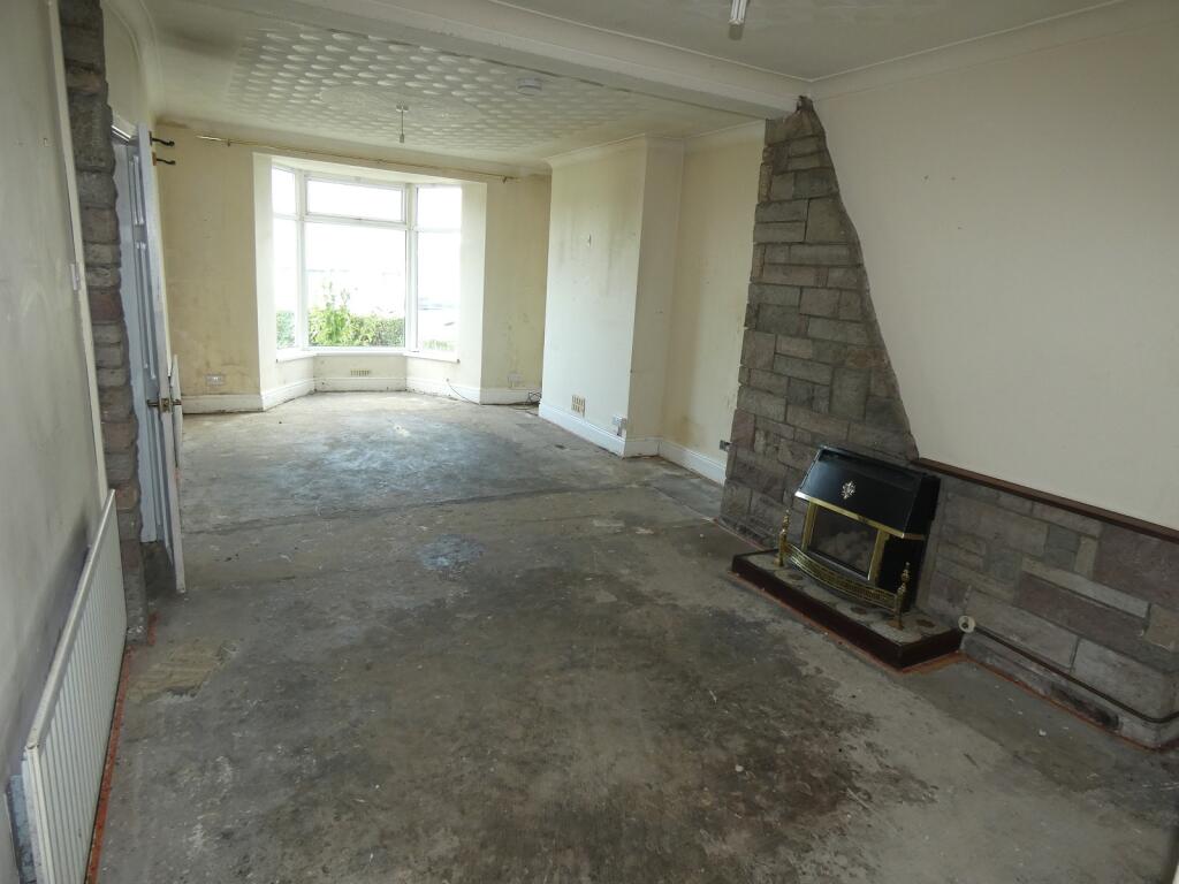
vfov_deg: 66.0
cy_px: 442
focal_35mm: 20
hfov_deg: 81.7
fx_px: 681
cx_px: 590
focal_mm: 3.6
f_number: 2.8
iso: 160
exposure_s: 1/60
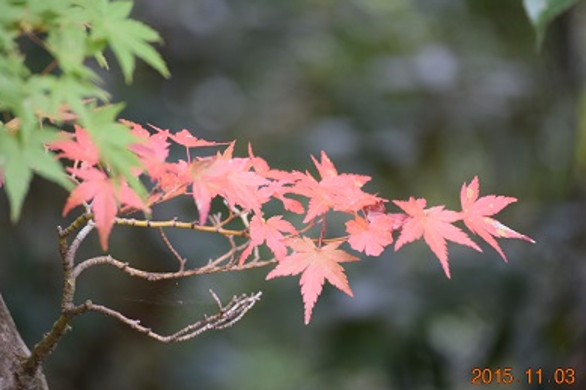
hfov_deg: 10.9
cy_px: 172
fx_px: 3075
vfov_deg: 7.3
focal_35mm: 189
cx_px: 282
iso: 500
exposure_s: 1/60
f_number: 4.5
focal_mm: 102
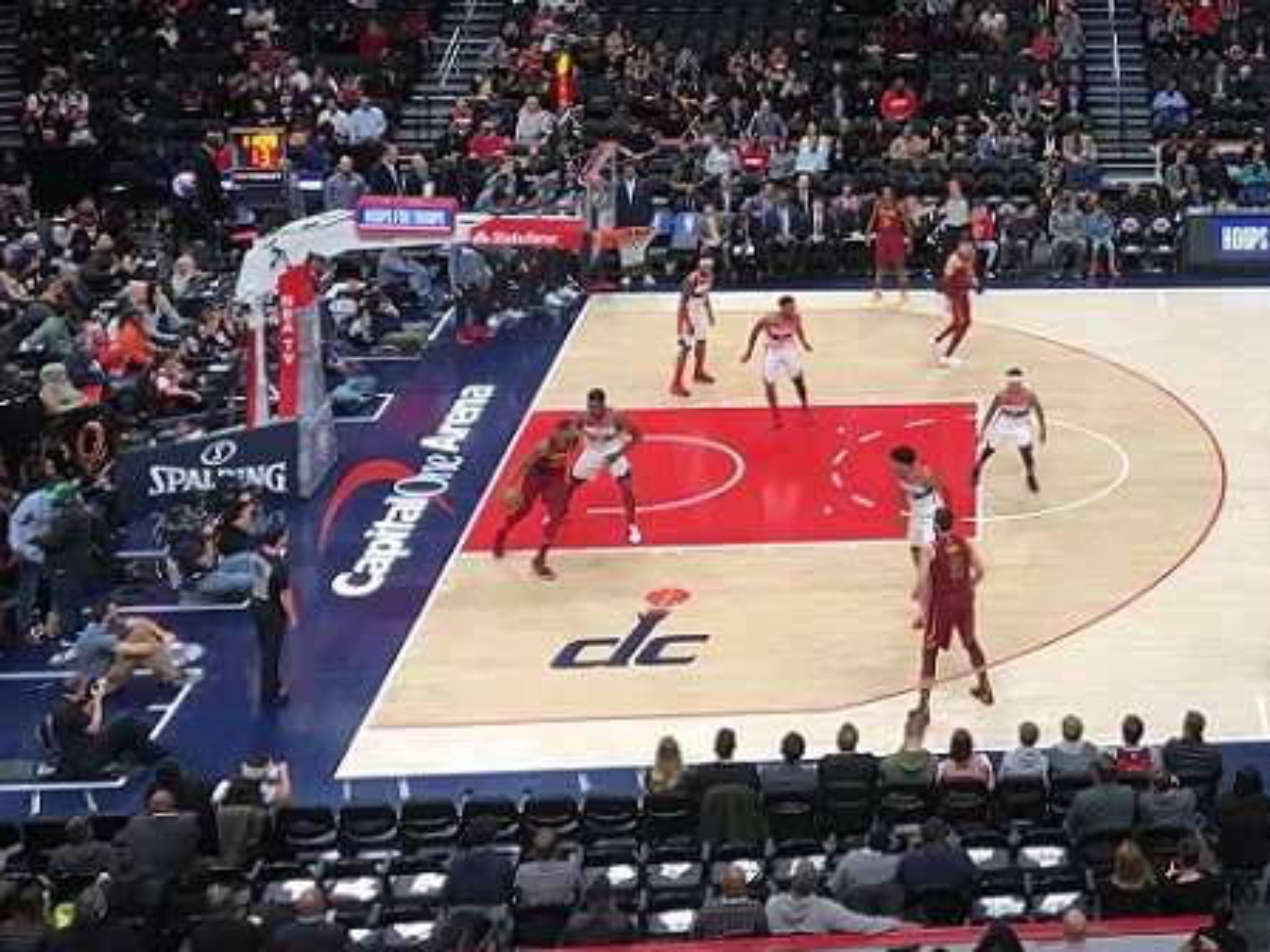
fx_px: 2495
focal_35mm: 68
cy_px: -64
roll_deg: -2.1
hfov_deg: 26.6
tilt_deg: -7.5
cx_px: 1349
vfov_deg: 20.7
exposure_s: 1/40
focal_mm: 4.15
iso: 25
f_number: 2.2
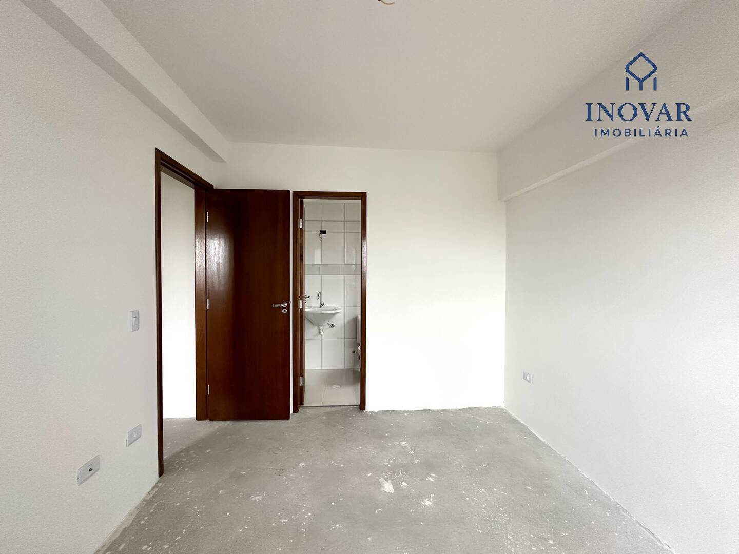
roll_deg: -0.5
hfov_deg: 102.1
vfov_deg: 85.7
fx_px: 299
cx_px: 370
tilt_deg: -0.7
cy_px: 277
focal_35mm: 14
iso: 250
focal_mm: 2.22
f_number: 2.2
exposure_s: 1/99
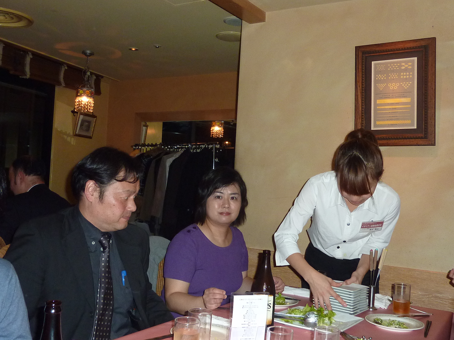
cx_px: 227
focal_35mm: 38
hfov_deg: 49.0
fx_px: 498
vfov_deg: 37.7
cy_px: 170
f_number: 3.3
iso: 200
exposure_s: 1/30
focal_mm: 4.1
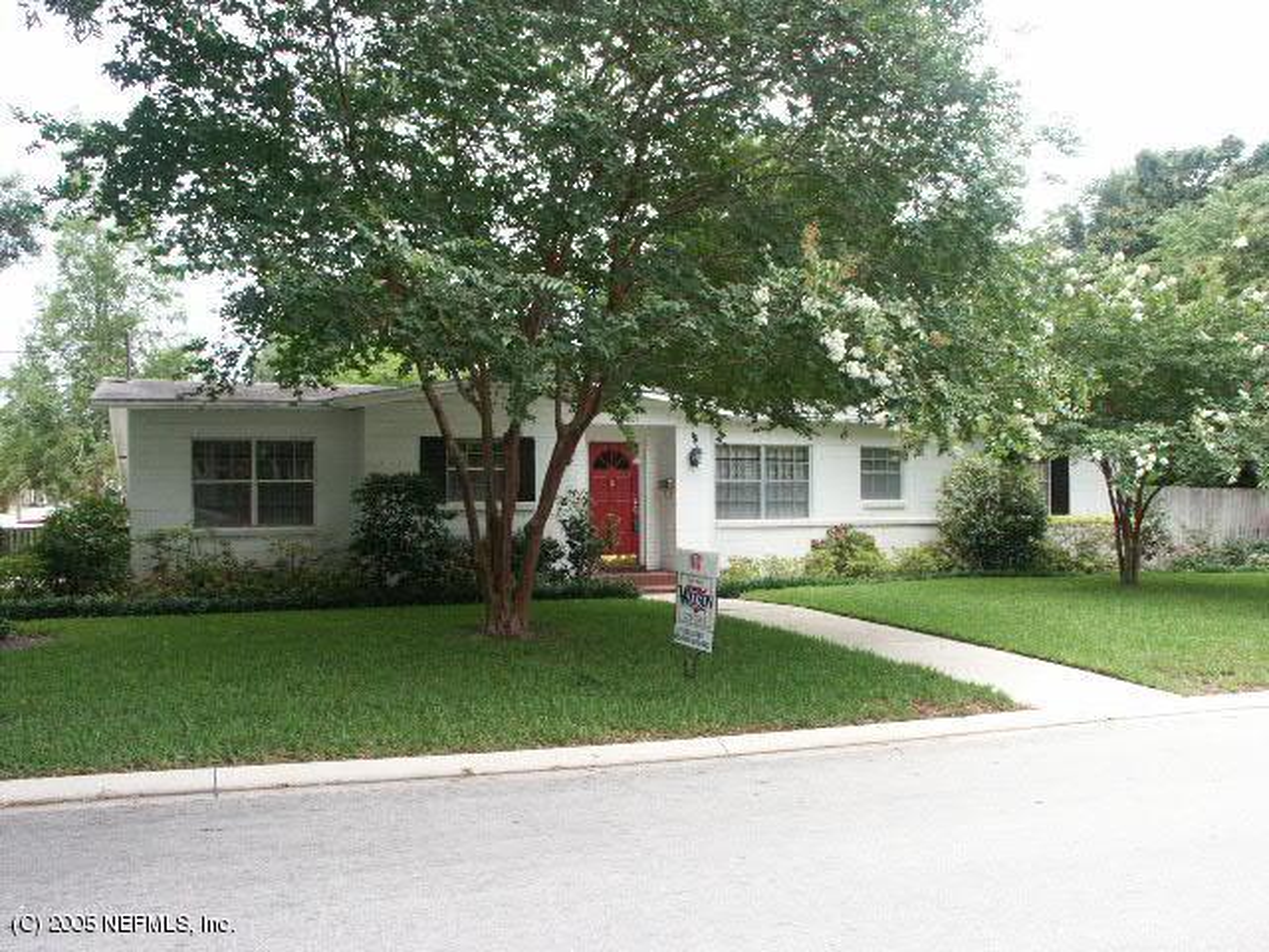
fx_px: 1100
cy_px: 476
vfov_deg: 46.8
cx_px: 634
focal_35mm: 30
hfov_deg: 60.0
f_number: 4
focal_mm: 7.81
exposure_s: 1/90
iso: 100
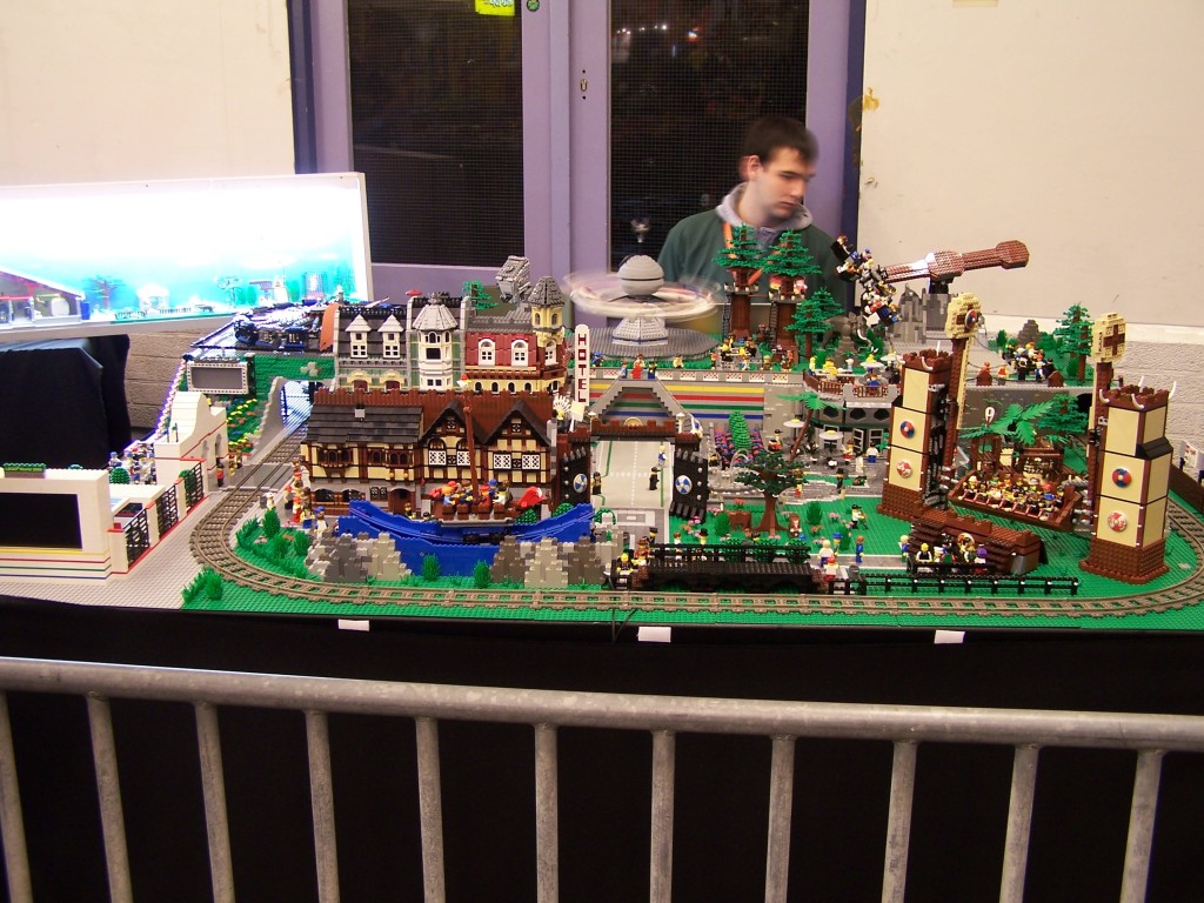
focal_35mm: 38
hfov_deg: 49.0
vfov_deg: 37.7
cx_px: 602
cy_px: 452
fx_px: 1322
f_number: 2.8
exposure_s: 1/2
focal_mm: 6.3
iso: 80
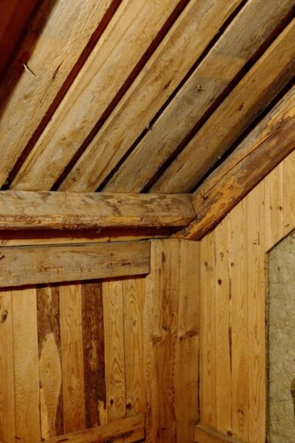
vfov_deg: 40.3
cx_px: 192
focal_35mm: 49
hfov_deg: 27.4
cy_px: 232
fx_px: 602
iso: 6400
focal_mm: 19
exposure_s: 1/50
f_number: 3.6
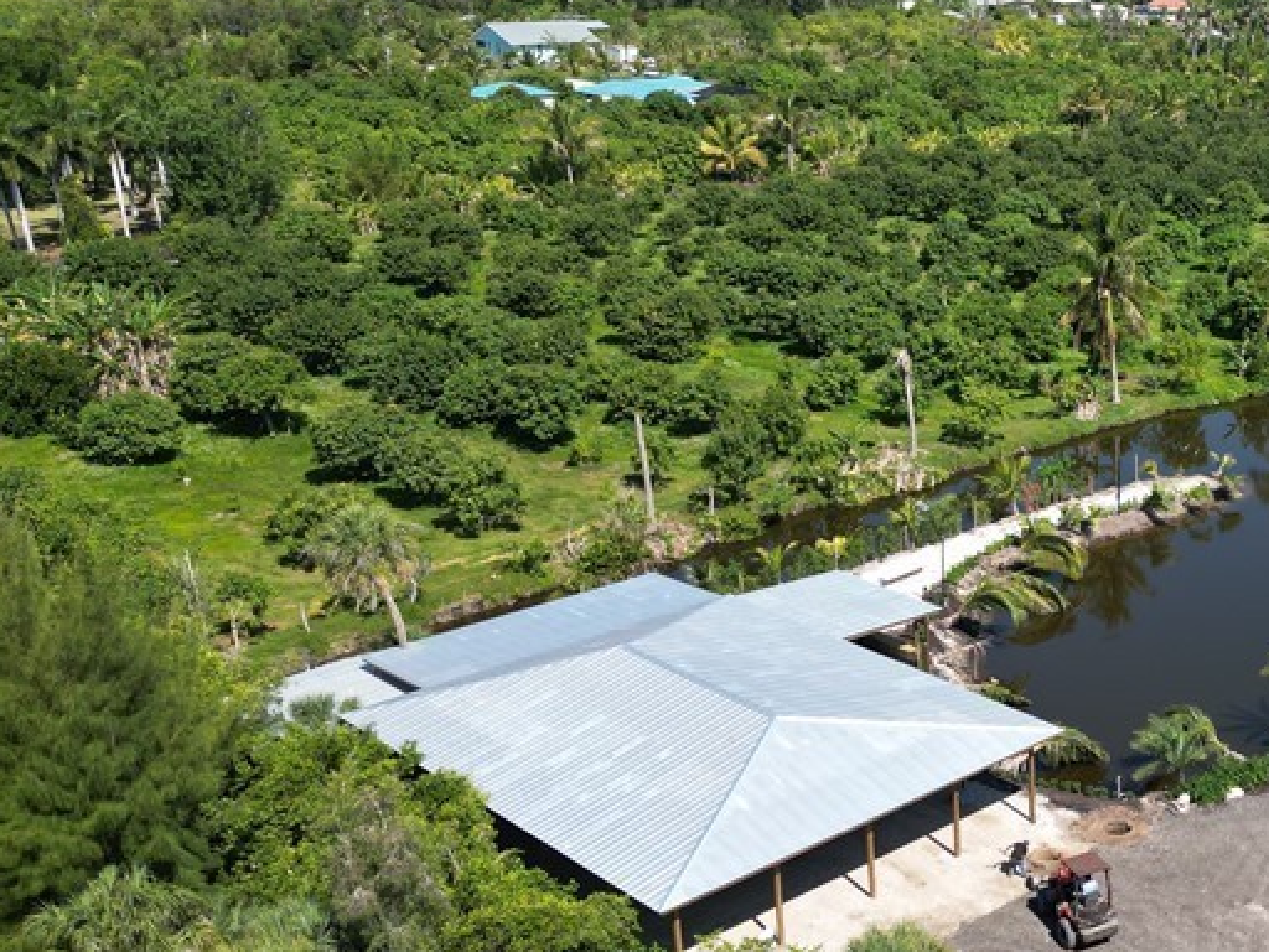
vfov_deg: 30.3
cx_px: 1244
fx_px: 1760
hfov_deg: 36.1
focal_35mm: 48
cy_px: 518
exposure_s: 1/2000
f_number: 1.7
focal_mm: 6.72
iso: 100
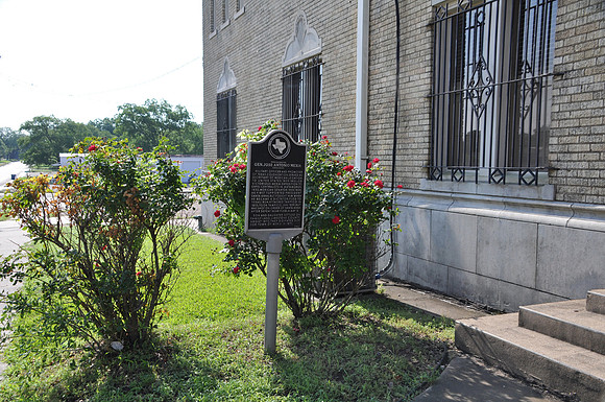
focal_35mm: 36
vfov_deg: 36.8
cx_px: 302
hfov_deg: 53.2
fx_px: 604
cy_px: 201
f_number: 7.1
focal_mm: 24
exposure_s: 1/200
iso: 200
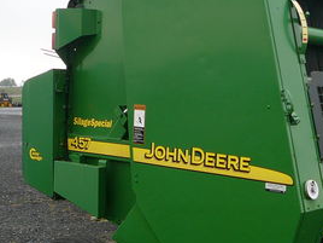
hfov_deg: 26.6
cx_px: 281
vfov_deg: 20.6
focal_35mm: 71
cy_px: 167
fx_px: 662
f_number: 2.8
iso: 80
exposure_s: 1/160
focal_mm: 5.2
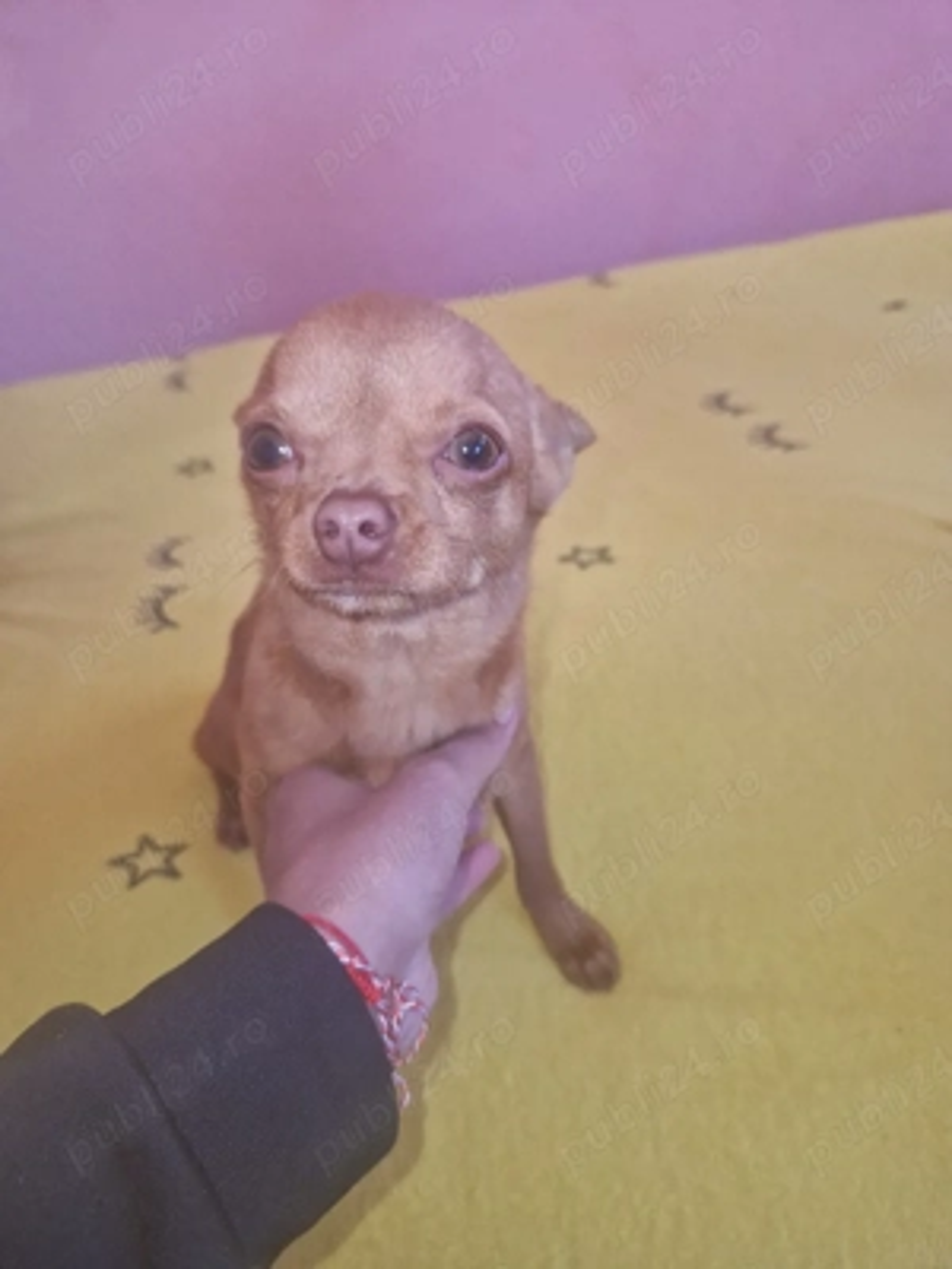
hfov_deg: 58.9
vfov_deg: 73.9
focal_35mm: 23
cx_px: 476
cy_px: 634
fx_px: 843
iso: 200
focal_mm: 5.4
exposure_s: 1/100
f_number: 1.8
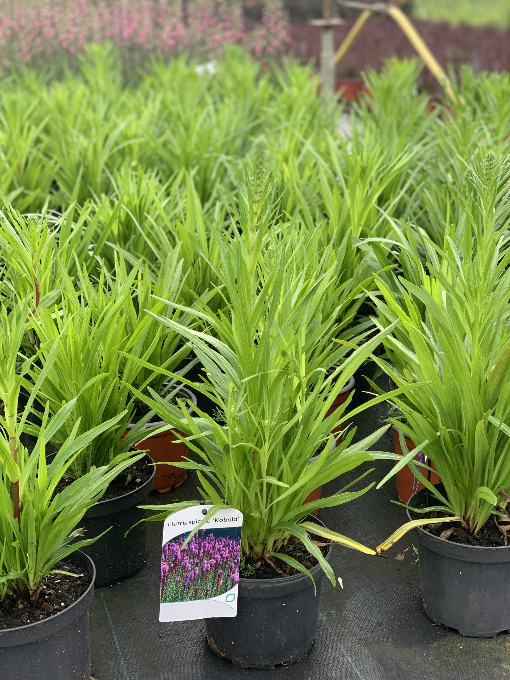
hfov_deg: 28.0
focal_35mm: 52
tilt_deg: -19.5
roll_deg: +0.2
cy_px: 340
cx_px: 255
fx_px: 1021
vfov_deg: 36.8
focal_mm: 6
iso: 16
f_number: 2.4
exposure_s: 1/122
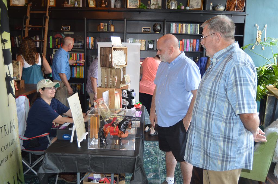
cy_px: 92
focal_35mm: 33
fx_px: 255
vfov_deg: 39.9
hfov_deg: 57.3
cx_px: 139
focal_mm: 22
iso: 400
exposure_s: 1/60
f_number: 3.5
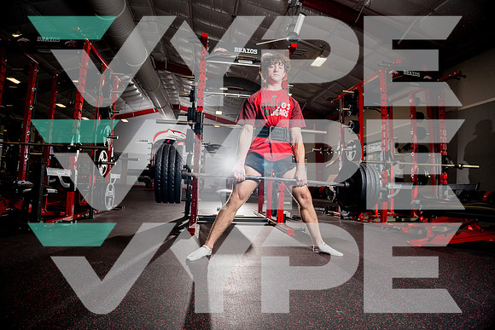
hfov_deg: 84.0
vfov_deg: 62.0
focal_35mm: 20
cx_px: 248
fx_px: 275
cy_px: 165
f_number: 4
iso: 100
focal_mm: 20
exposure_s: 1/250
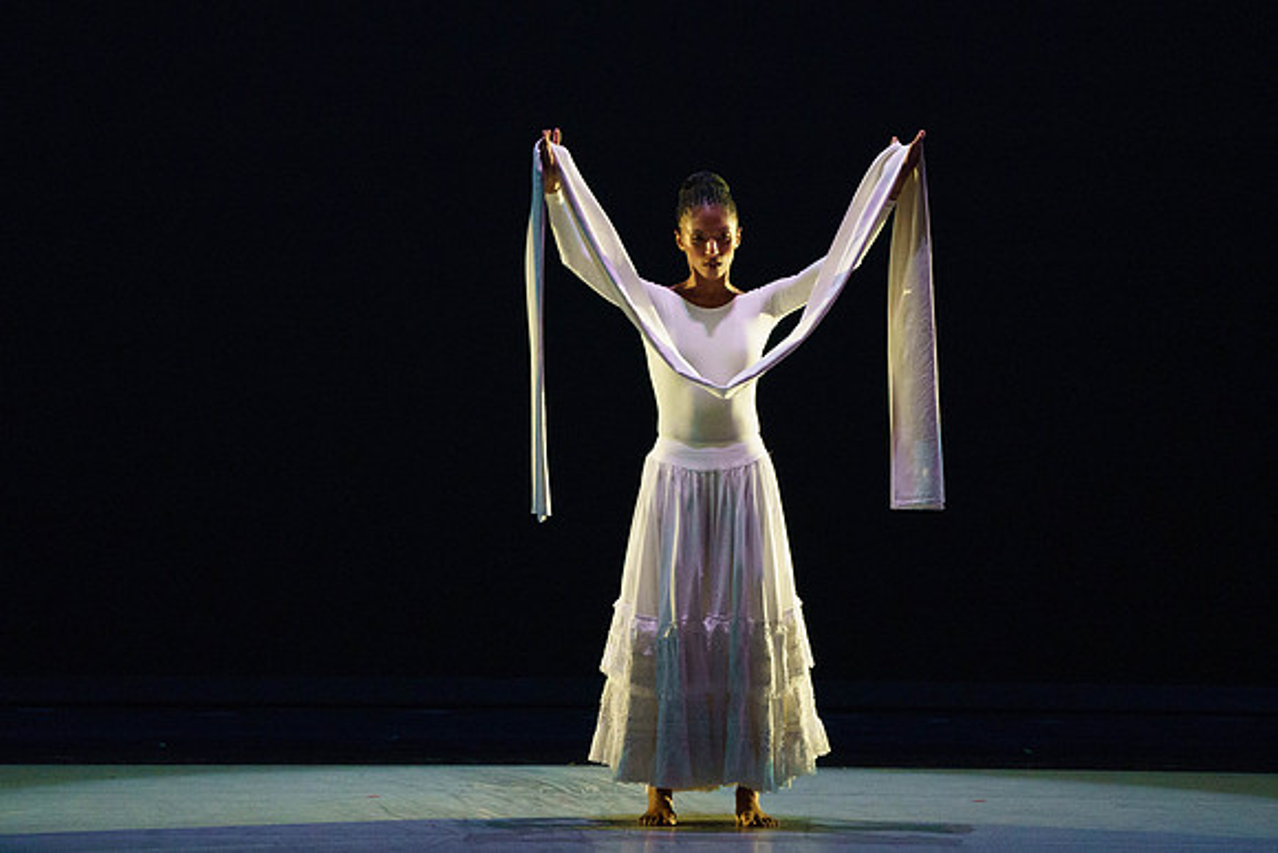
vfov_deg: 3.3
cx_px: 618
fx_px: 14848
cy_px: 385
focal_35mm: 418
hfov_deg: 4.9
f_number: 6.3
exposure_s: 1/400
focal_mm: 352
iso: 8000
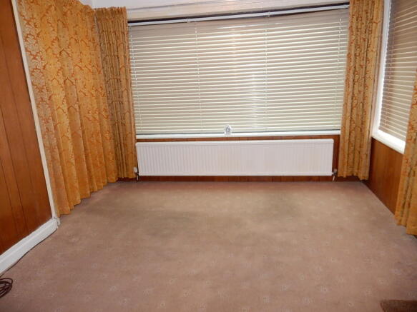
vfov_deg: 54.9
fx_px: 301
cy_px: 156
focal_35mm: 25
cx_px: 208
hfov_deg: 69.4
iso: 280
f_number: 3.7
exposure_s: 1/30
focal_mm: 4.5
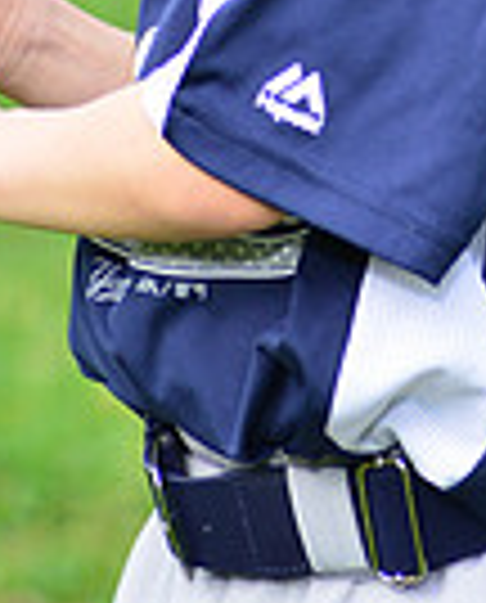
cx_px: 412
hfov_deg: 2.1
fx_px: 13406
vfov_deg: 2.6
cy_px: -468
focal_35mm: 749
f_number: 5.6
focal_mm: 185
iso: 320
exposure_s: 1/200
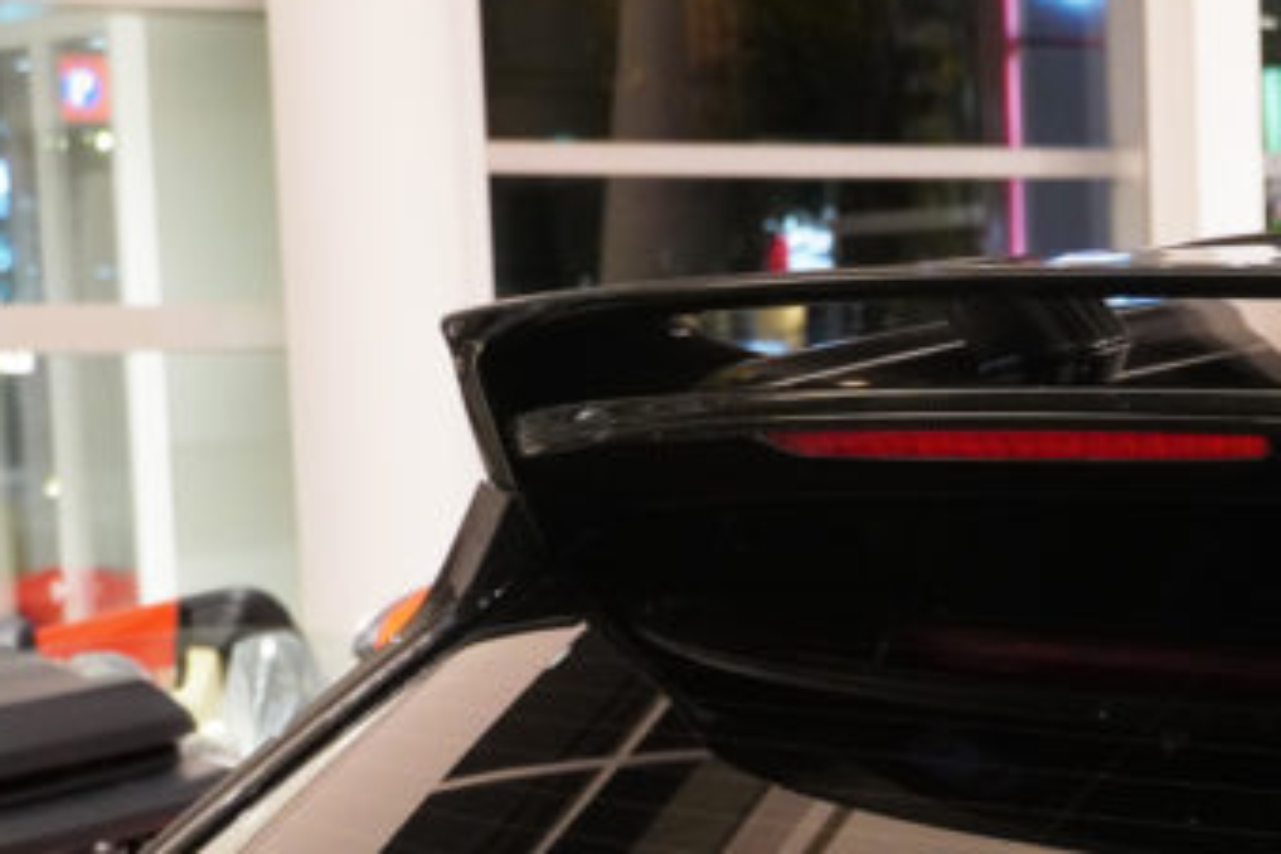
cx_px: 1289
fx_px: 4199
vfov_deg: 11.5
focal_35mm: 118
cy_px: 909
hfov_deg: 17.0
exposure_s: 1/80
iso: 3200
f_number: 5.6
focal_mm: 36
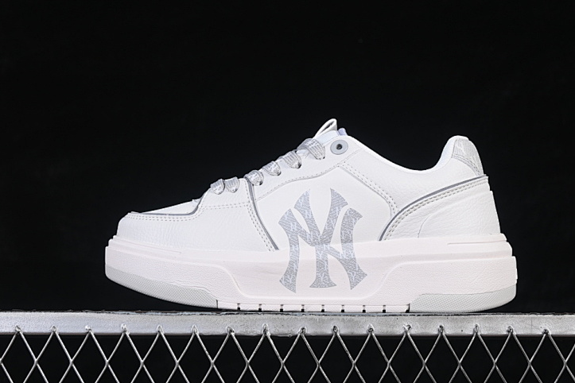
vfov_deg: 16.5
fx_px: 1326
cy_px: 180
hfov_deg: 24.5
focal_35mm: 83
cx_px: 317
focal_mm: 50
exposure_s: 1/80
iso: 160
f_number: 8
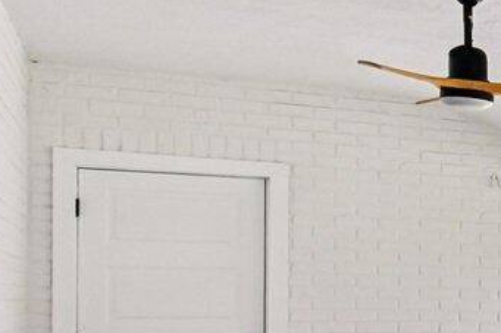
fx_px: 1168
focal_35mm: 84
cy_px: 337
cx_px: 1250
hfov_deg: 14.3
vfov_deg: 15.9
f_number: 8
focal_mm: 14
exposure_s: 1/125
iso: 800
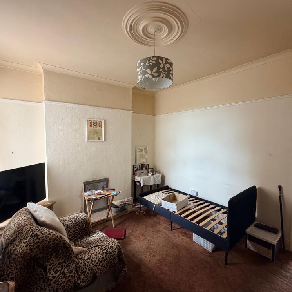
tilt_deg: -1.9
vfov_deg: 84.0
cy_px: 147
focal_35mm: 17
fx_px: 162
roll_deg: +0.1
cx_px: 156
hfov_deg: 83.9
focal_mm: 2.22
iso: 400
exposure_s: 1/60
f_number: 2.2
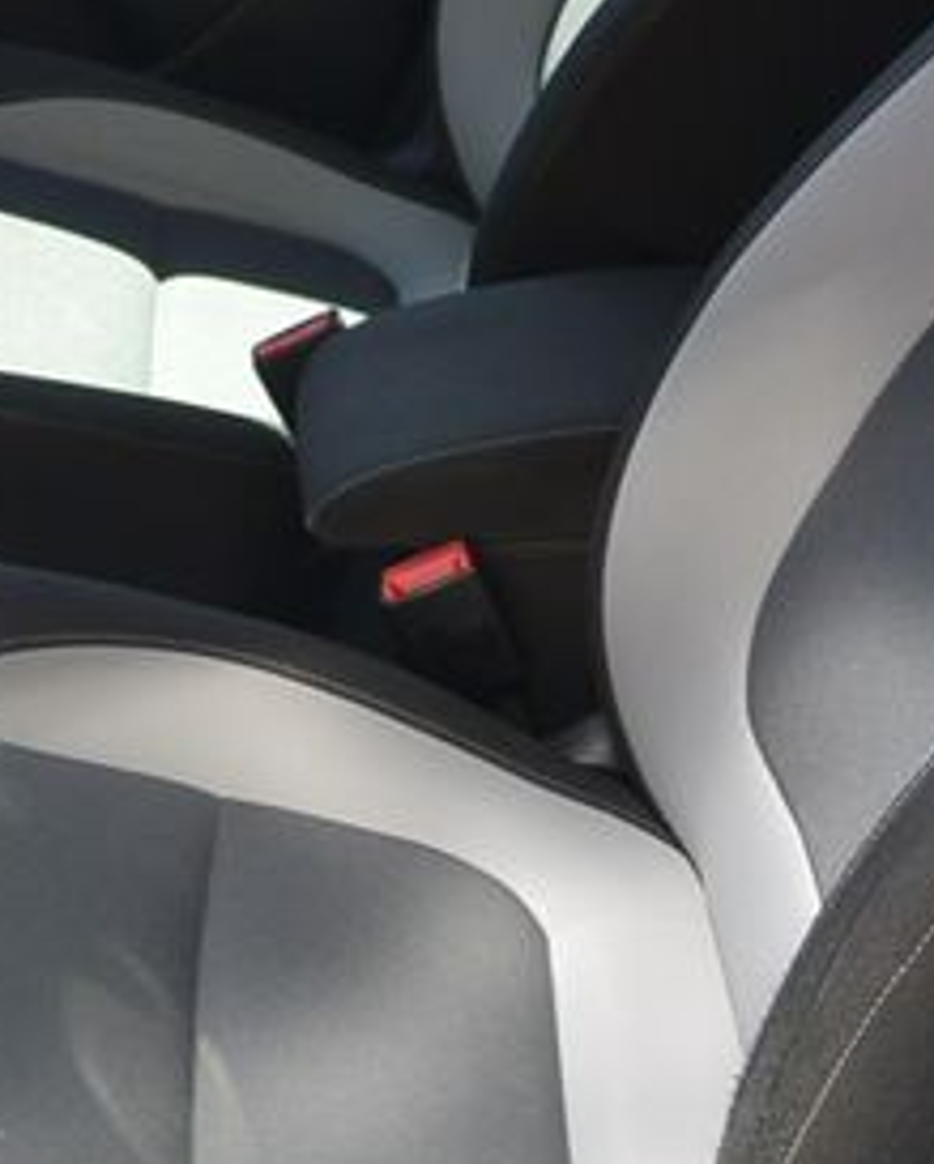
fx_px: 3277
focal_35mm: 95
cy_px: 693
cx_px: -98
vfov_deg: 20.1
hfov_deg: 15.8
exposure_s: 1/250
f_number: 4
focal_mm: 10
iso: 160
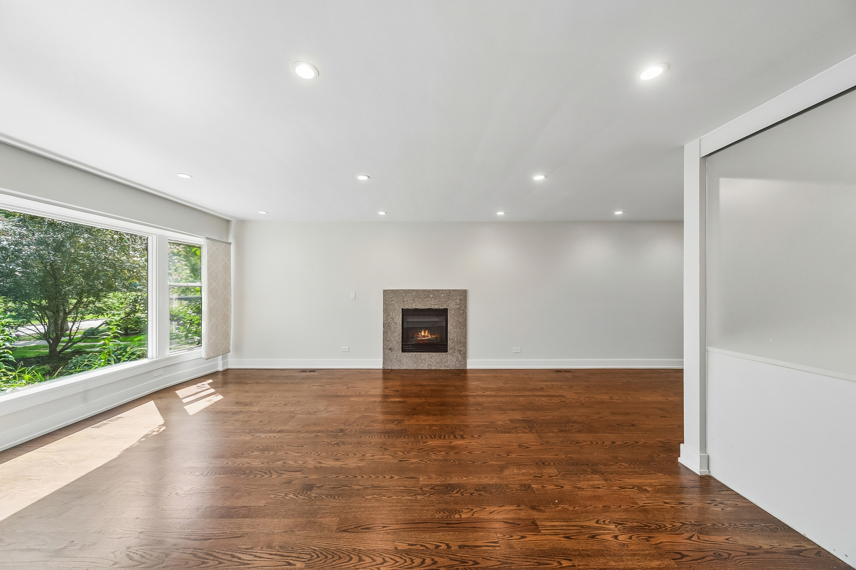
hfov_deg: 112.7
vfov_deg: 89.9
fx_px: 285
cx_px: 428
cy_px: 285
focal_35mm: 12
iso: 400
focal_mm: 12
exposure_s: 1/50
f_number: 8
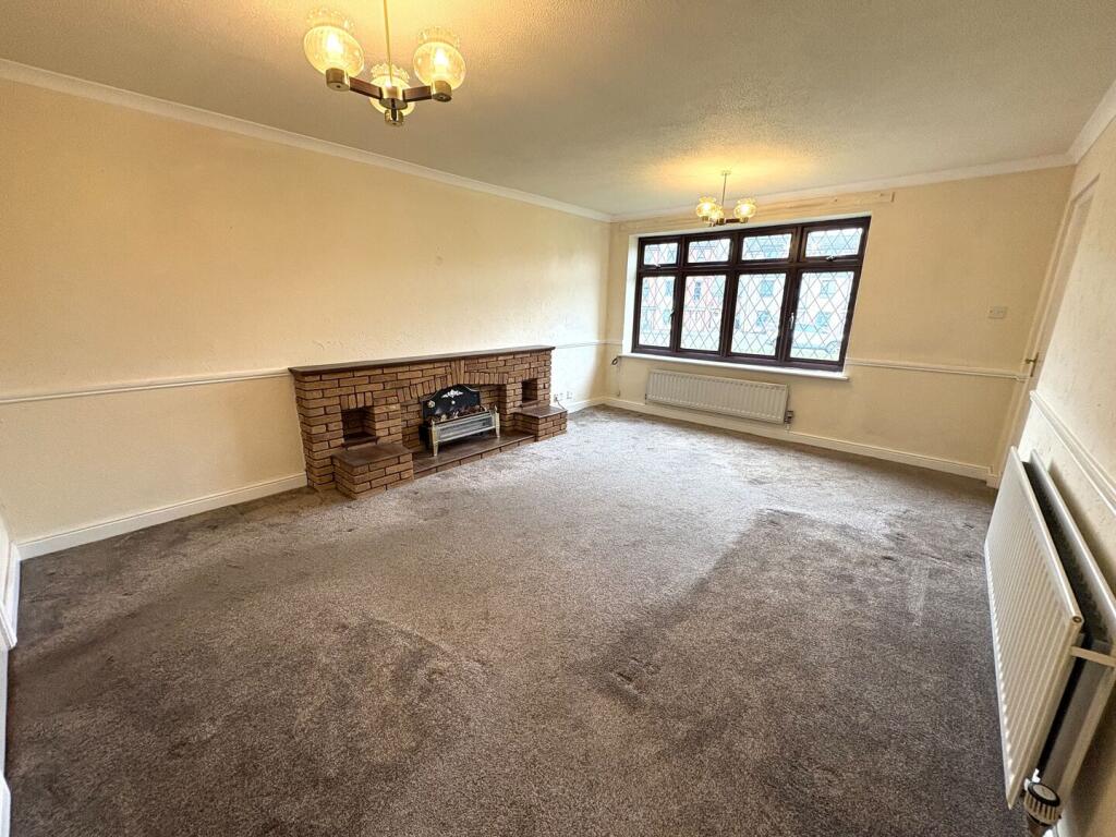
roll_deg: -0.6
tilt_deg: -14.6
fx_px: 451
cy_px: 418
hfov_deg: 102.1
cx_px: 558
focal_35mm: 14
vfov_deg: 85.7
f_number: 2.2
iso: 250
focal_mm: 2.22
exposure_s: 1/90
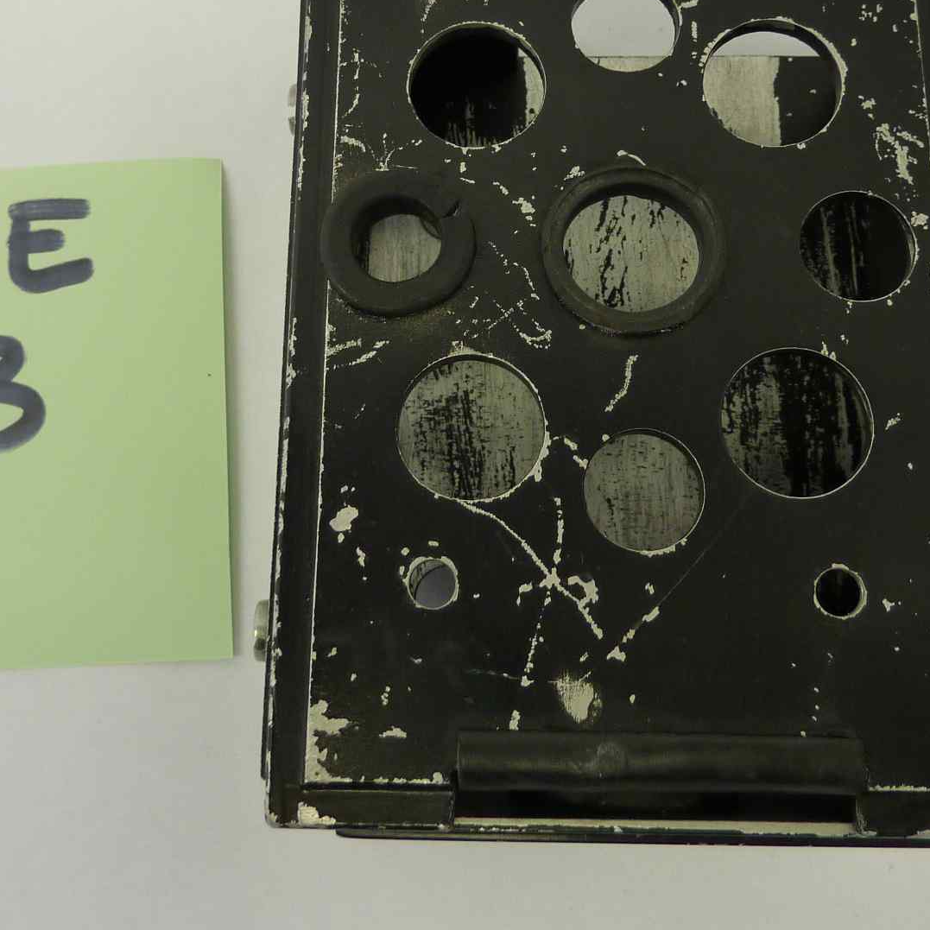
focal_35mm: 42
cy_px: 268
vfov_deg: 39.3
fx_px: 1277
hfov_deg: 40.0
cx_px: 455
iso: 125
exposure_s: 1/30
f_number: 3.3
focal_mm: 4.1
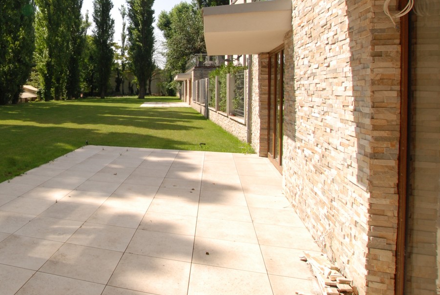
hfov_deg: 60.5
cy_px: 89
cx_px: 73
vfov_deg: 47.0
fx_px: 330
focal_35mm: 27
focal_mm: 10
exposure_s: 1/200
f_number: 10
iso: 200
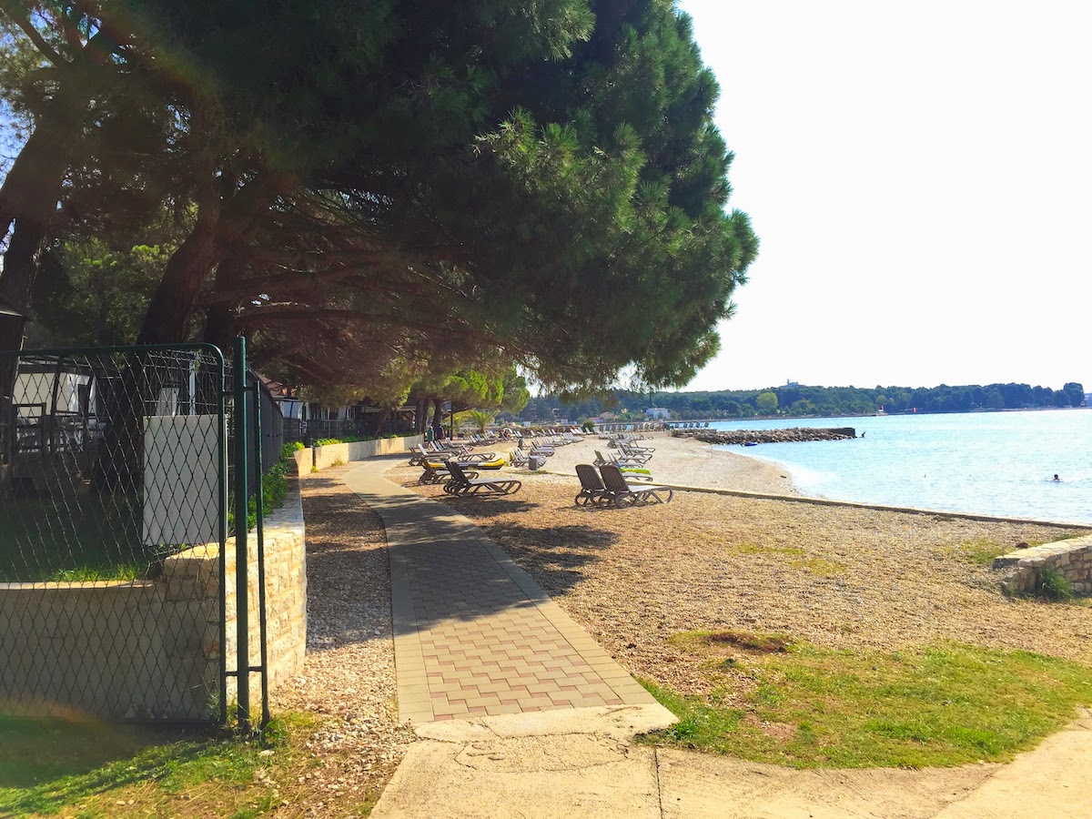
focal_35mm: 29
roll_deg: +1.1
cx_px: 546
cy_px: 410
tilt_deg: +3.2
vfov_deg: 48.2
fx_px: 915
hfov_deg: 61.7
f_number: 2.2
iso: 32
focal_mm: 4.15
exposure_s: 1/1199
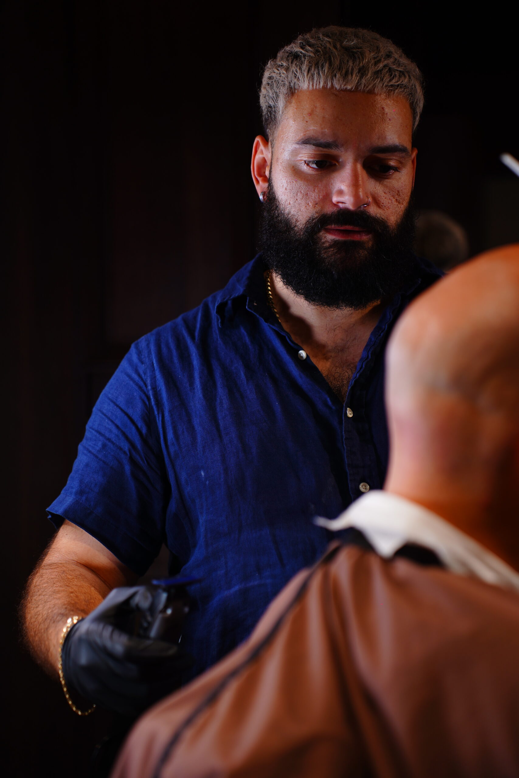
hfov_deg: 18.4
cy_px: 389
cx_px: 260
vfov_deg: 27.3
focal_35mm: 74
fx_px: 1600
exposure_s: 1/160
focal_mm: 74
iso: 200
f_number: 2.8
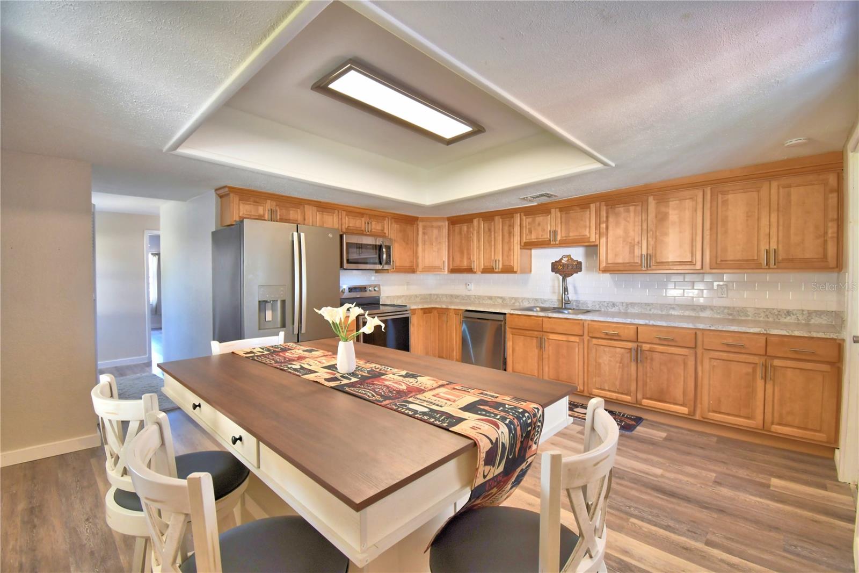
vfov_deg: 77.3
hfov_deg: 100.4
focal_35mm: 15
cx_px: 430
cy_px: 286
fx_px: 358
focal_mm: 10
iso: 400
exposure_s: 1/40
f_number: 4.5
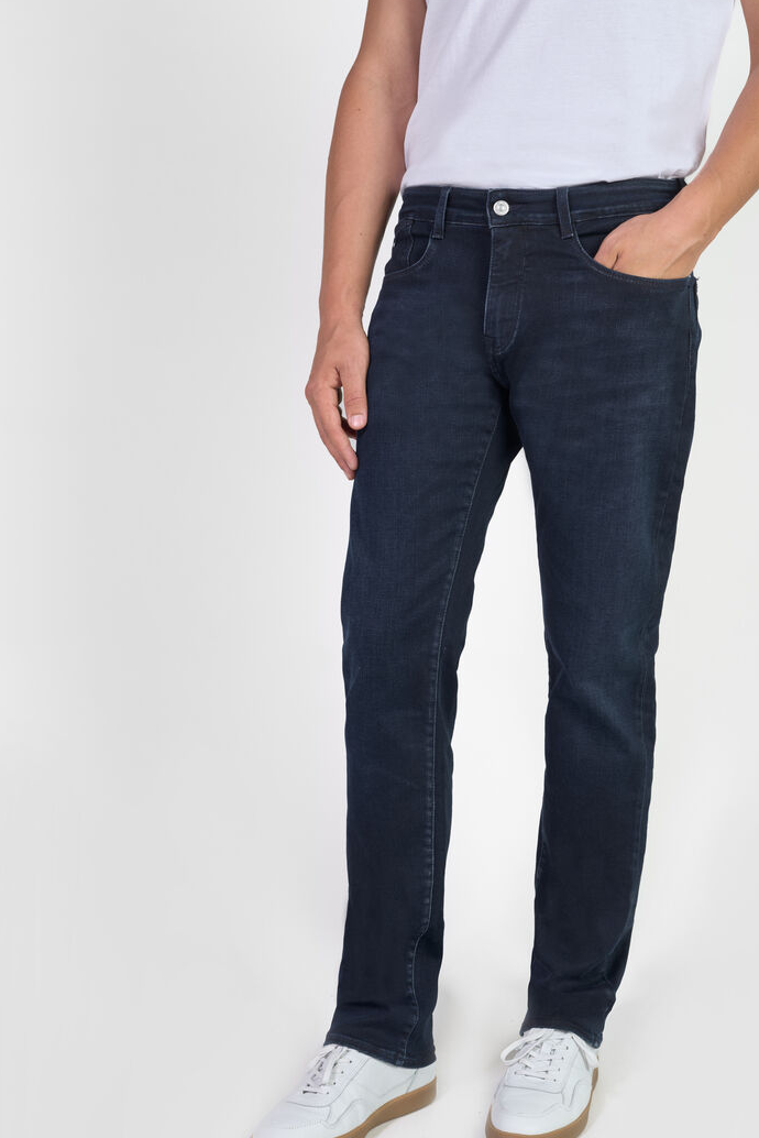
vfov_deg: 34.5
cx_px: 403
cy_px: 592
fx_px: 1833
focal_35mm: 58
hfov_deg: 23.4
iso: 100
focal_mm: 50
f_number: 10
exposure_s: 1/160
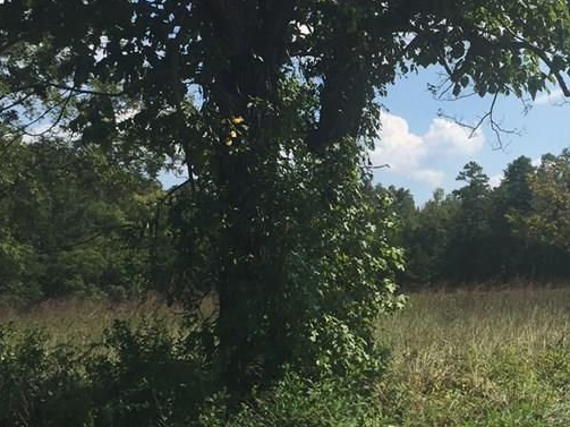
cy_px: 182
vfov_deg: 24.8
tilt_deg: +6.8
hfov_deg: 31.1
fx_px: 971
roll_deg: -0.1
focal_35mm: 59
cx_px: 519
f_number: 2.2
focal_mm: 4.15
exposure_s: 1/1883
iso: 32
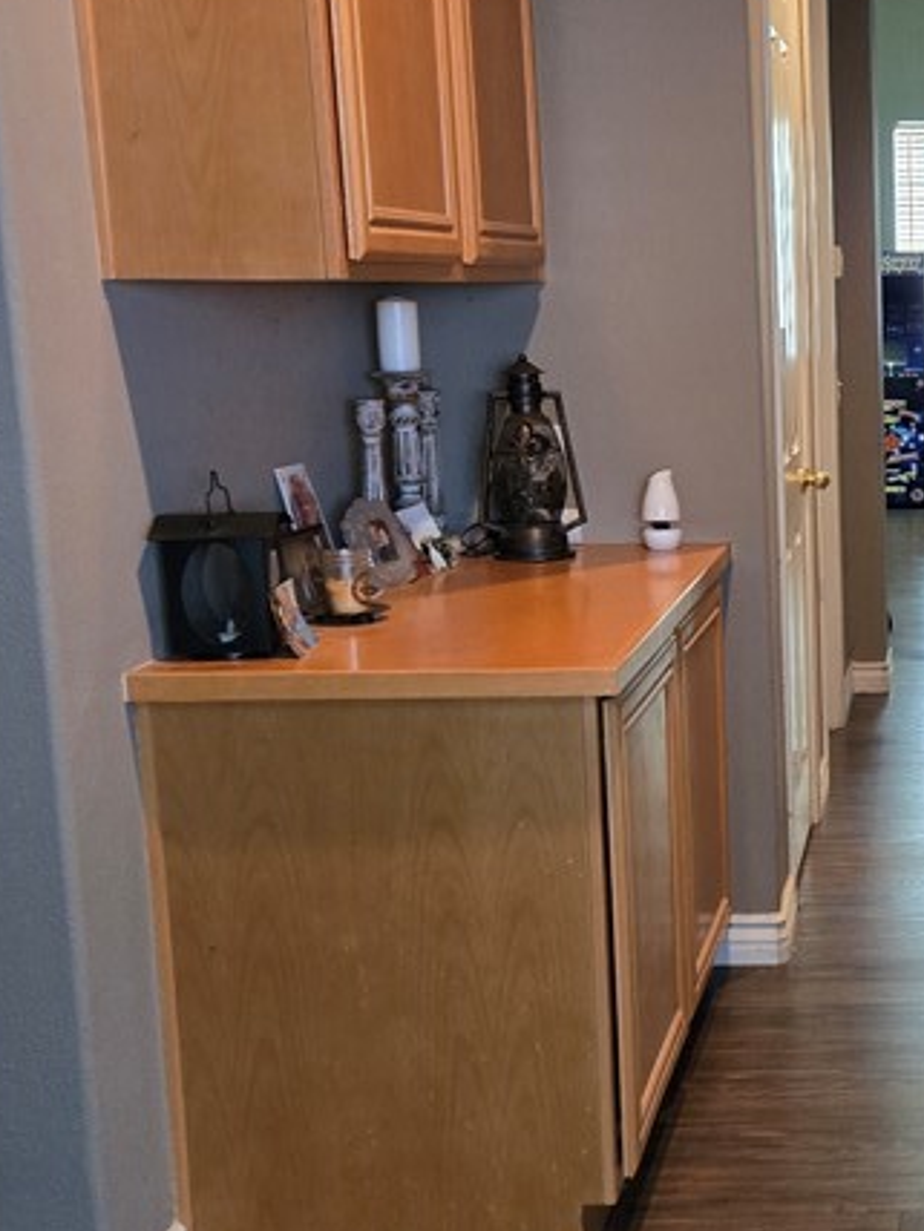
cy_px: 647
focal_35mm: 55
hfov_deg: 24.7
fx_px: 1957
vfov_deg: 34.9
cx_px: 1016
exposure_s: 1/60
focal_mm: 5.4
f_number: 1.8
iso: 640
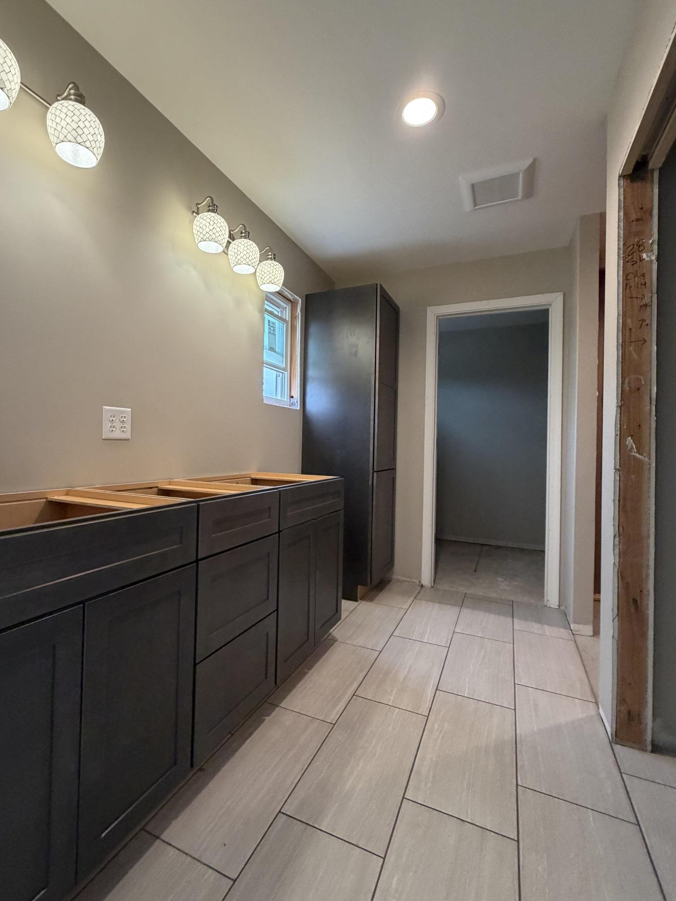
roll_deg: -1.0
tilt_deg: +0.8
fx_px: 417
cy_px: 446
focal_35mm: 16
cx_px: 315
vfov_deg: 94.5
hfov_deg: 78.0
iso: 320
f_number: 2.2
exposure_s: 1/120
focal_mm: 2.22
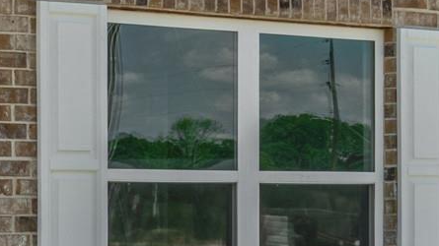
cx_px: 59
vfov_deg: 7.6
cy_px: 192
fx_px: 1850
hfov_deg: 13.4
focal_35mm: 159
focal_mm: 18
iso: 250
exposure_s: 1/125
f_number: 9
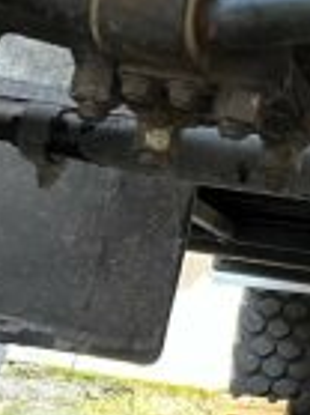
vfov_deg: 16.4
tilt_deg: +14.4
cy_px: 212
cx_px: 695
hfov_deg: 10.8
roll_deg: -9.1
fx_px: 1435
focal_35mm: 120
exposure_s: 1/60
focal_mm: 5.7
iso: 500
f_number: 1.5
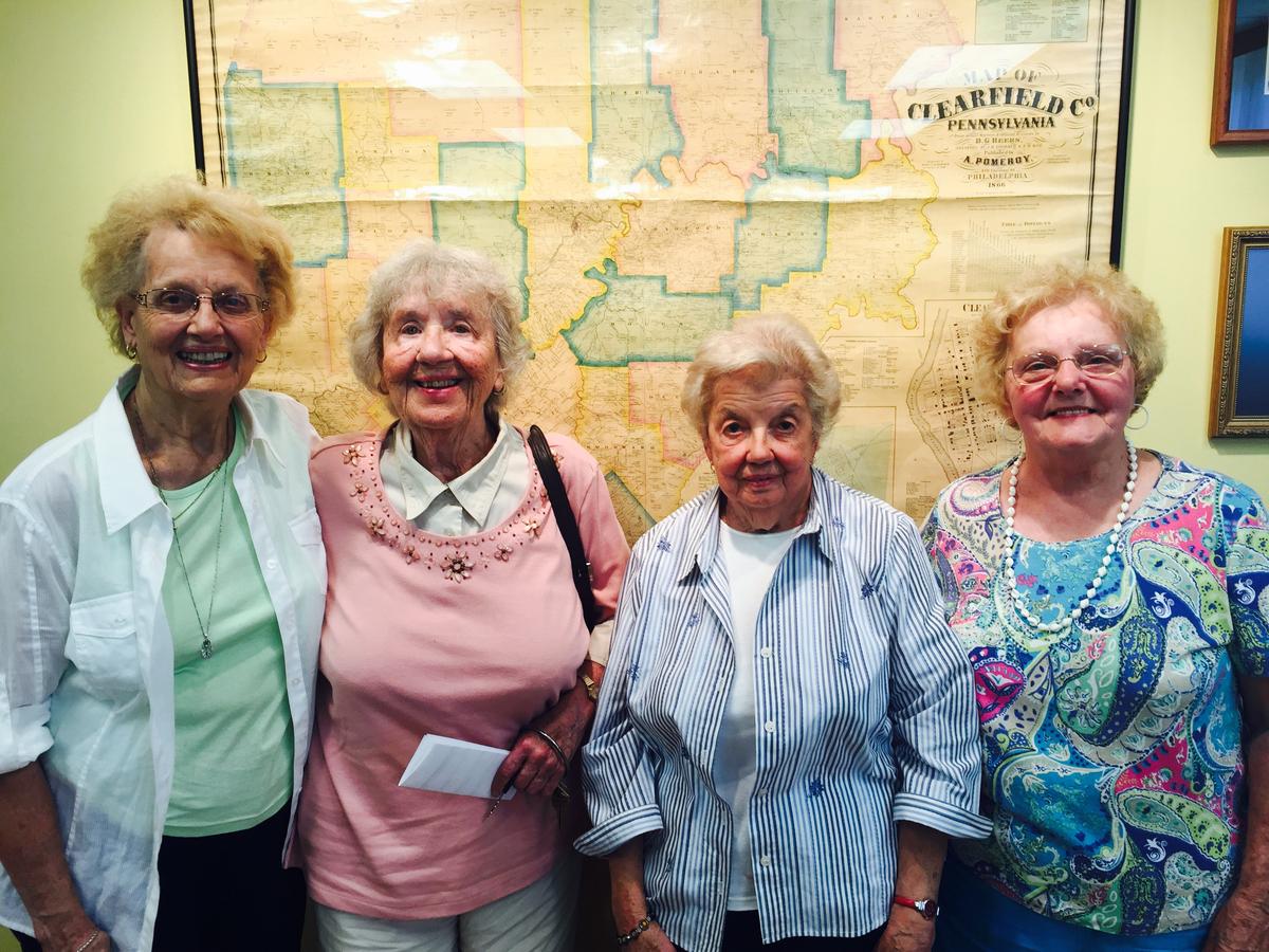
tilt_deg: -8.7
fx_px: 1063
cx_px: 634
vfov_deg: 48.2
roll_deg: -0.2
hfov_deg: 61.7
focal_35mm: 29
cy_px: 476
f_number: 2.2
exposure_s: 1/60
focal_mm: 4.15
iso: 40
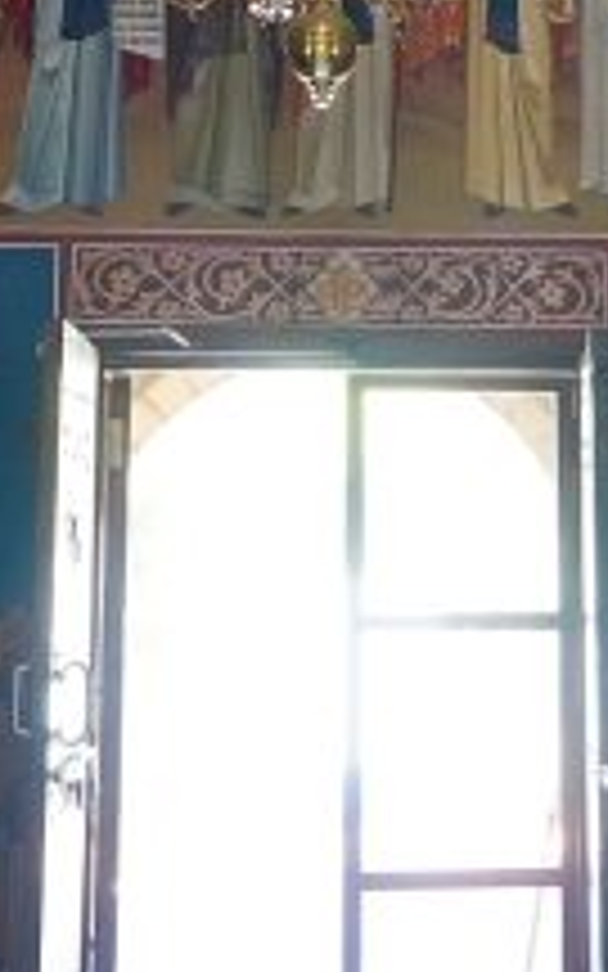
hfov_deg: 24.1
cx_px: 464
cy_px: 326
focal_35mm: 53
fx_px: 1405
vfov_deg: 37.8
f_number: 4
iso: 800
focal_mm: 14
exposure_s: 1/15
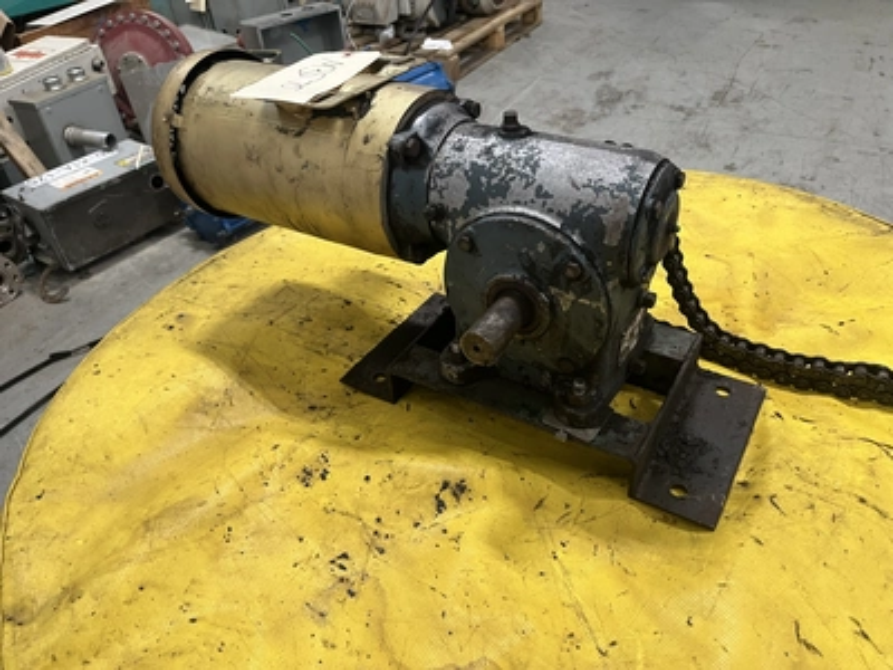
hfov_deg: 67.3
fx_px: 671
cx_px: 446
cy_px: 335
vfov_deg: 53.1
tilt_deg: -36.1
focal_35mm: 26
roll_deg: +5.3
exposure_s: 1/60
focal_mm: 5.1
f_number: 1.6
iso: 200
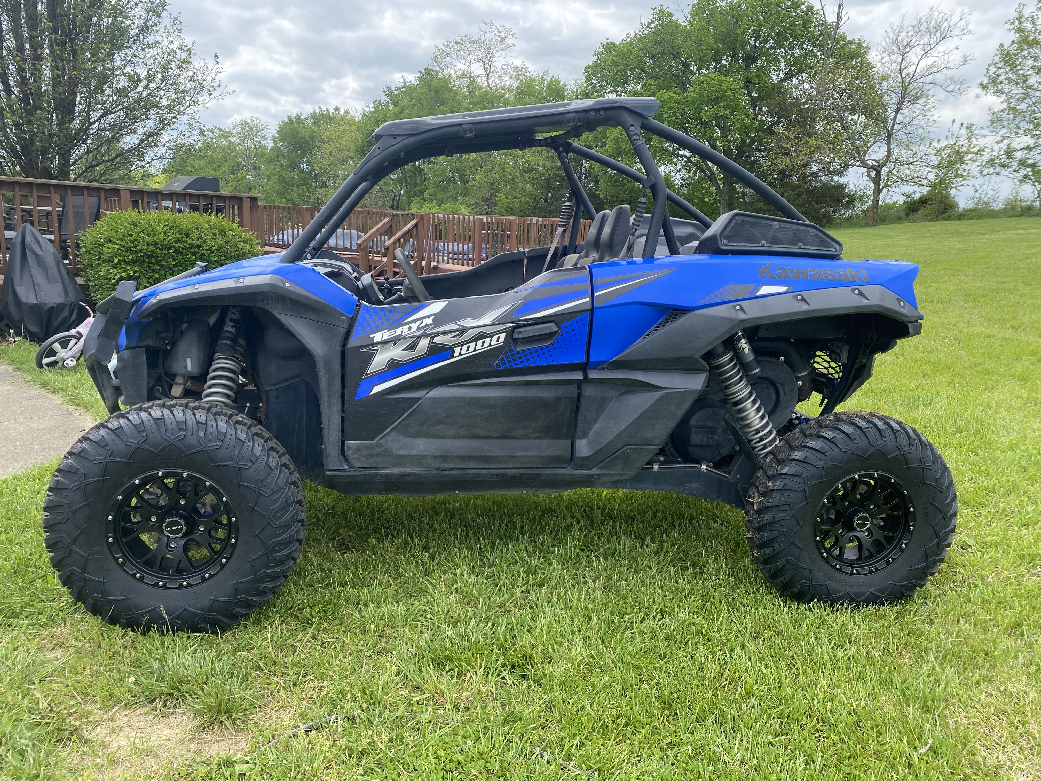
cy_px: 390
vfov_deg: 53.1
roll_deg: -2.1
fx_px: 782
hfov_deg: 67.3
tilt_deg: -13.5
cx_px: 520
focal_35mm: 26
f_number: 1.8
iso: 32
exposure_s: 1/719
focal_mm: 4.25
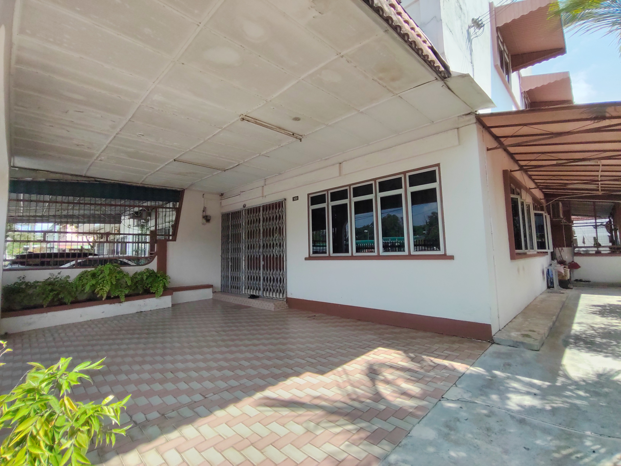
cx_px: 310
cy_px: 233
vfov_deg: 78.1
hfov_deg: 94.5
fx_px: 287
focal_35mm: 16
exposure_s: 1/775
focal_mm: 1.68
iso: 101
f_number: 2.2
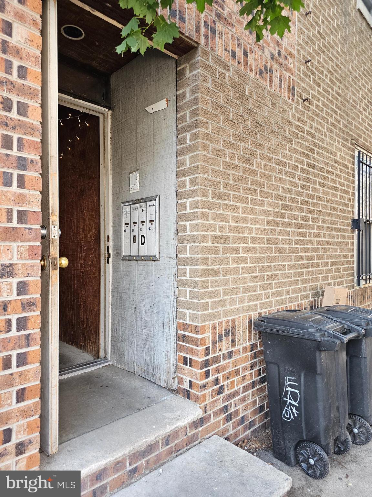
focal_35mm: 23
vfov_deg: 73.9
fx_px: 330
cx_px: 186
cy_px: 248
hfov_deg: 58.9
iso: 160
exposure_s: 1/207
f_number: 1.7
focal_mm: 6.3
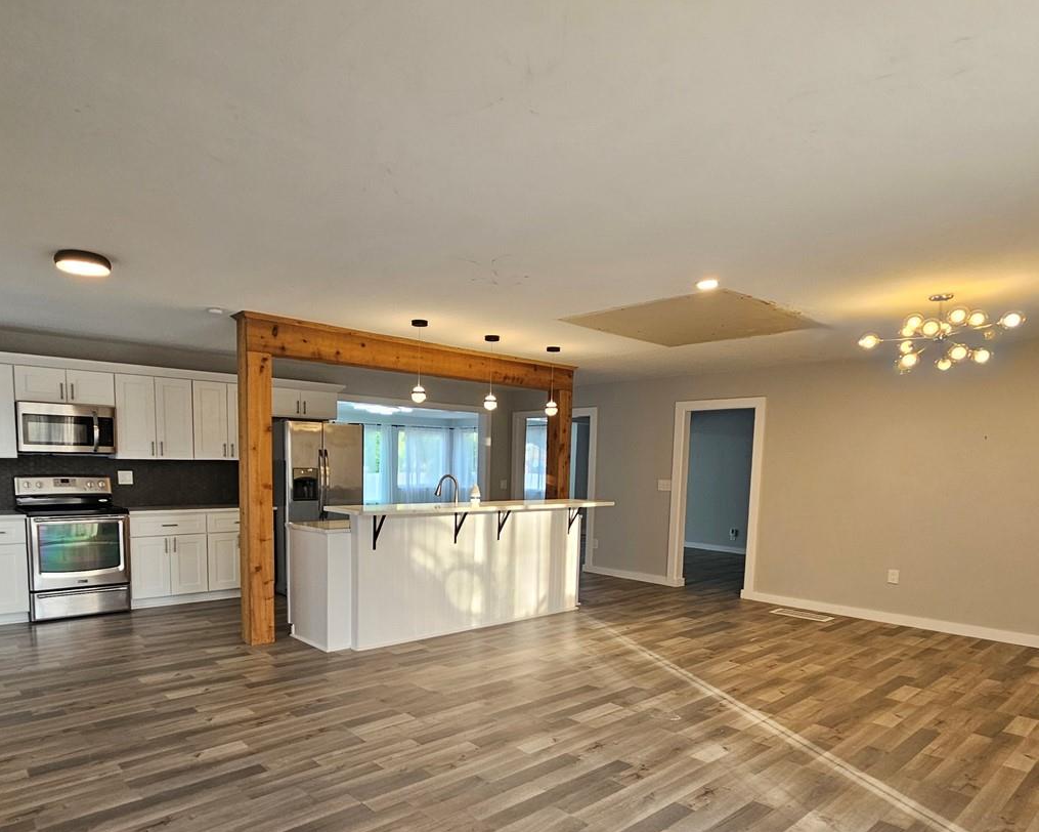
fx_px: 615
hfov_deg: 79.8
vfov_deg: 66.4
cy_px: 548
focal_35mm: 20
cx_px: 441
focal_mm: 2.2
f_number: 2.2
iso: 100
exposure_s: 1/60
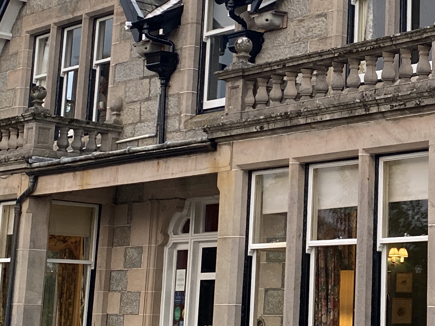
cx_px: 426
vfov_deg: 16.7
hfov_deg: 21.5
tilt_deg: +9.7
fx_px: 1106
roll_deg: -1.4
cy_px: 102
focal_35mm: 88
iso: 100
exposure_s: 1/121
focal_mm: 4.25
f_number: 1.8
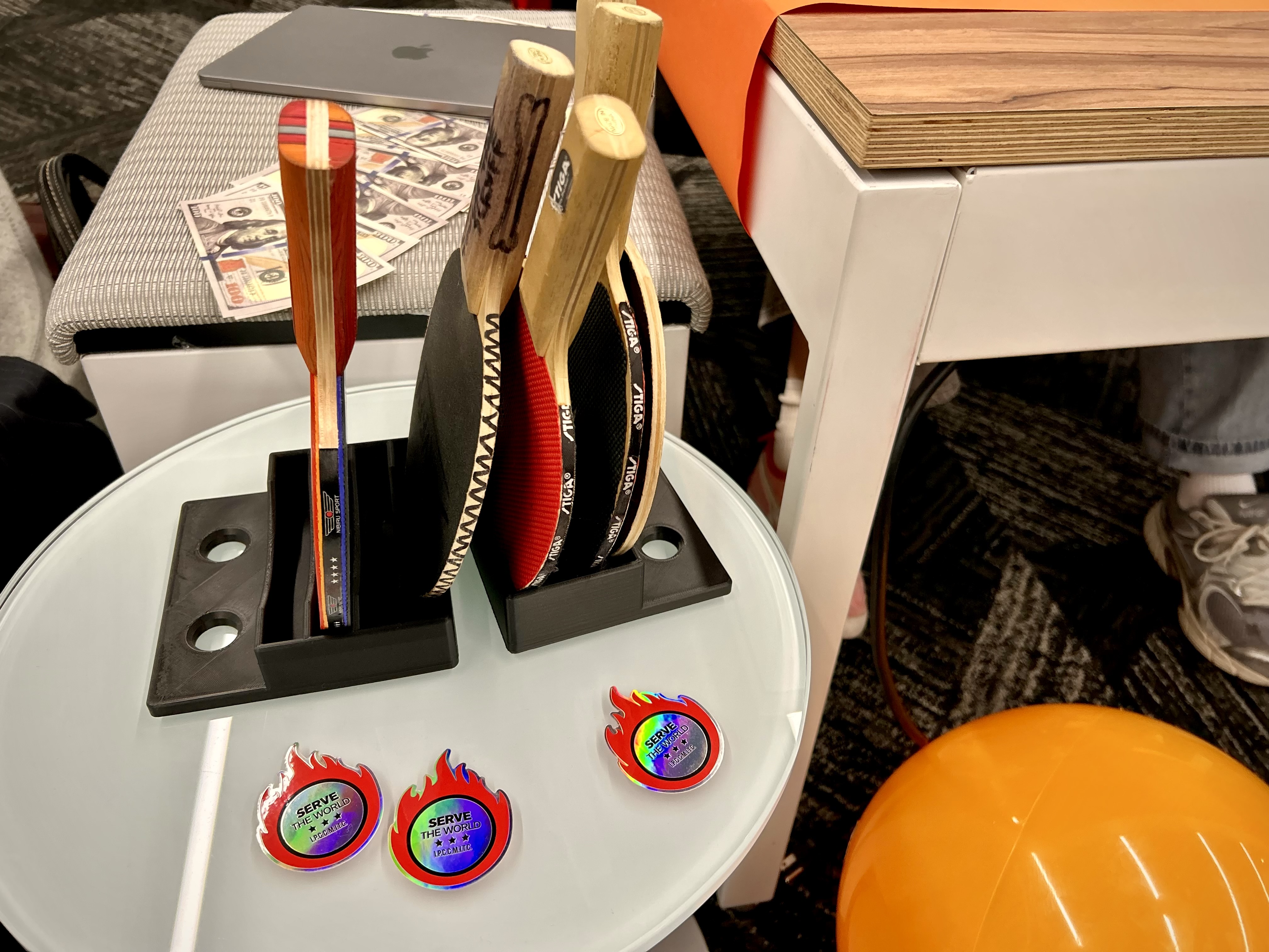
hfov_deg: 67.3
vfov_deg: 53.1
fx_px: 953
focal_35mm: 26
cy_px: 476
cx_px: 634
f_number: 1.5
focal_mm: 5.7
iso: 125
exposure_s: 1/105
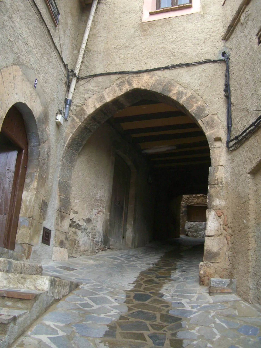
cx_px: 130
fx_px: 382
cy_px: 174
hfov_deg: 37.7
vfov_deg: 49.0
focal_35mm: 38
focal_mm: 7.9
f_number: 2.8
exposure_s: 1/100
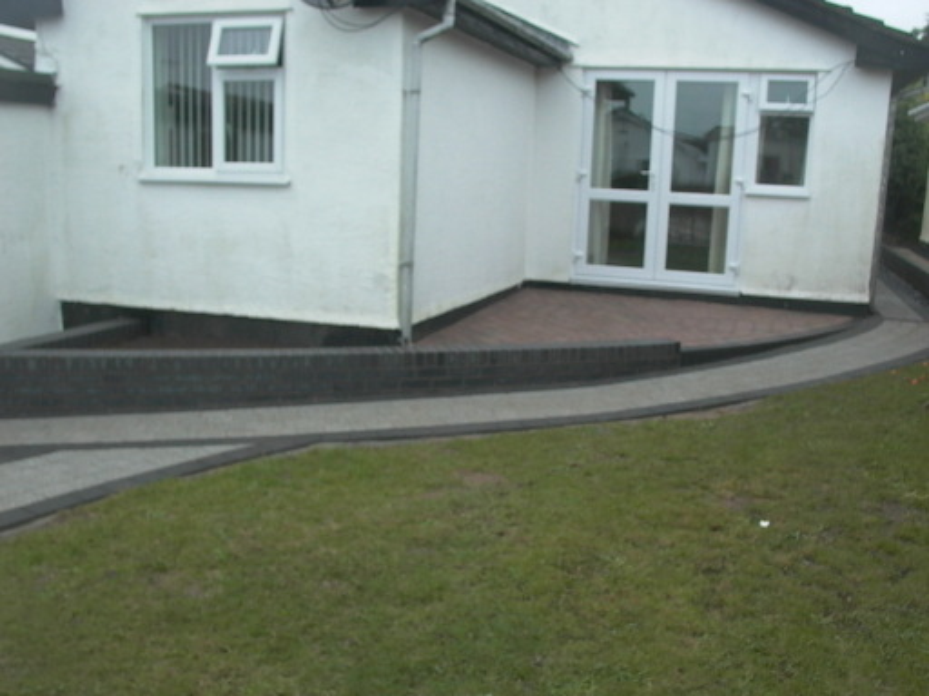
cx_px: 464
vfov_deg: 42.9
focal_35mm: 33
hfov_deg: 55.4
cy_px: 348
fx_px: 886
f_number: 4.03
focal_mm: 7.13
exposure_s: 1/206
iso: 100
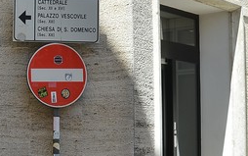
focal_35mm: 119
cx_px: -69
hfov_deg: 16.6
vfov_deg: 11.0
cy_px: 109
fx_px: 805
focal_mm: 22
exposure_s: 1/250
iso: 160
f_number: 7.1
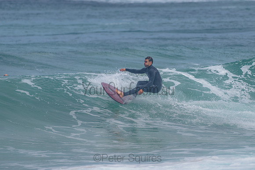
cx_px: 136
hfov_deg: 3.4
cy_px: 66
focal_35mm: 613
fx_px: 4341
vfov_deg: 2.2
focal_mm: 500
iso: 200
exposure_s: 1/2000
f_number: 5.6
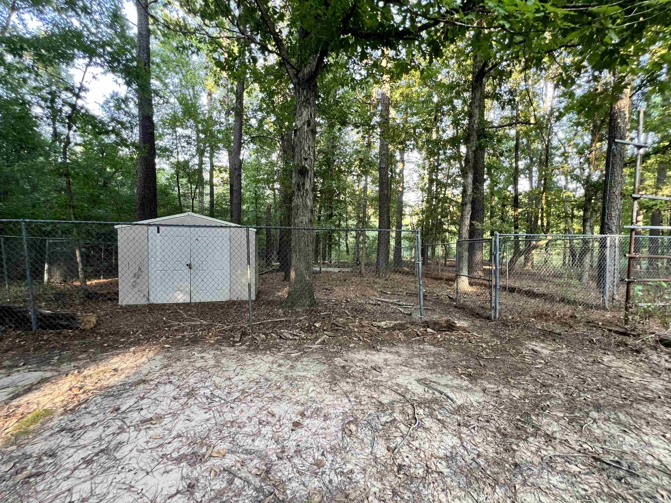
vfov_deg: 89.9
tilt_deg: -2.6
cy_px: 252
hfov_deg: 106.2
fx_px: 252
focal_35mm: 13
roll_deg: -1.8
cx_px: 336
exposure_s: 1/99
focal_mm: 1.57
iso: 250
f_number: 1.8
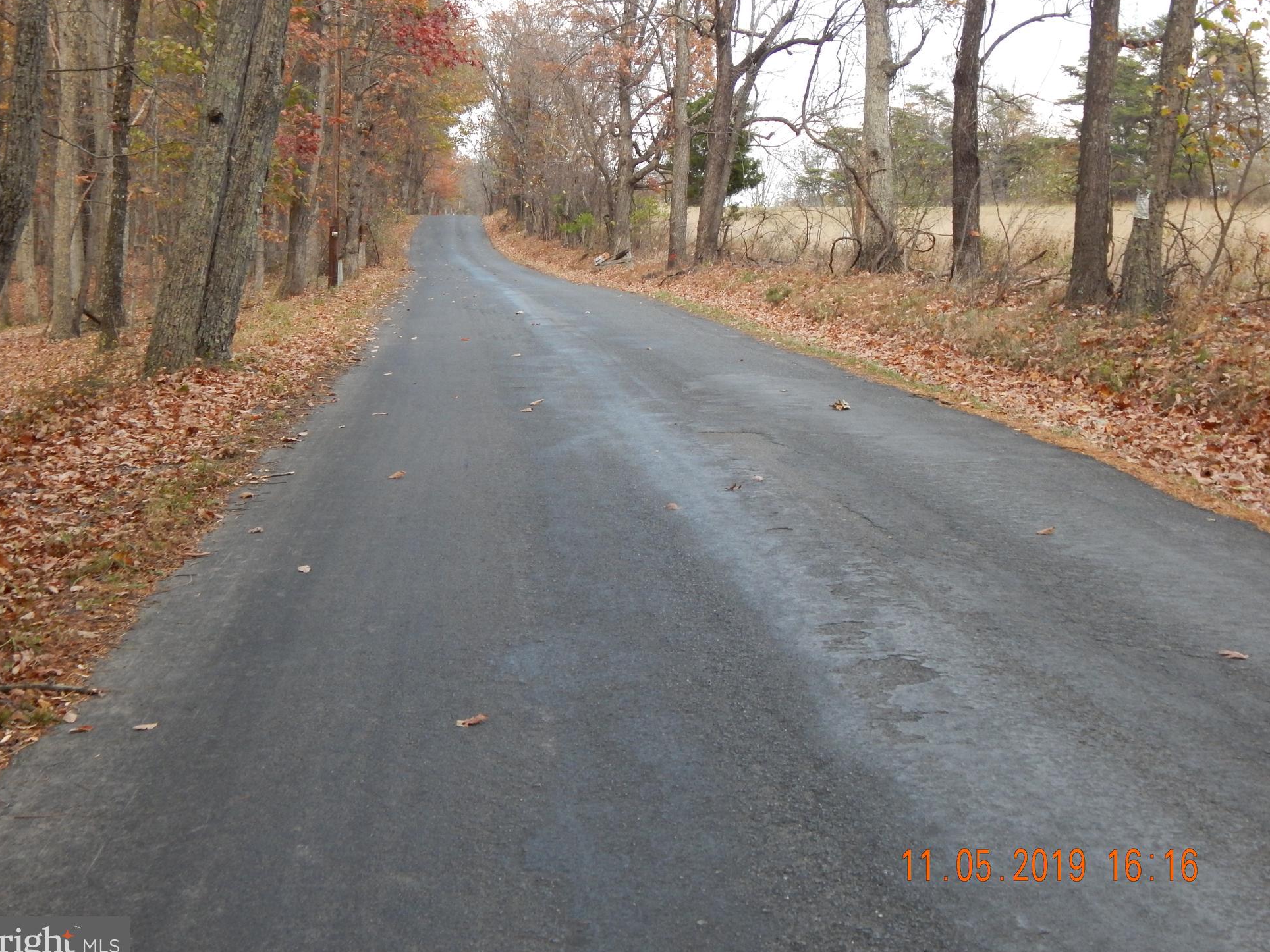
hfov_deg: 37.5
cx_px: 640
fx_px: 1871
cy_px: 465
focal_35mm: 51
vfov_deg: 28.6
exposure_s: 1/250
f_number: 3.7
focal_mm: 8.6
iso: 320
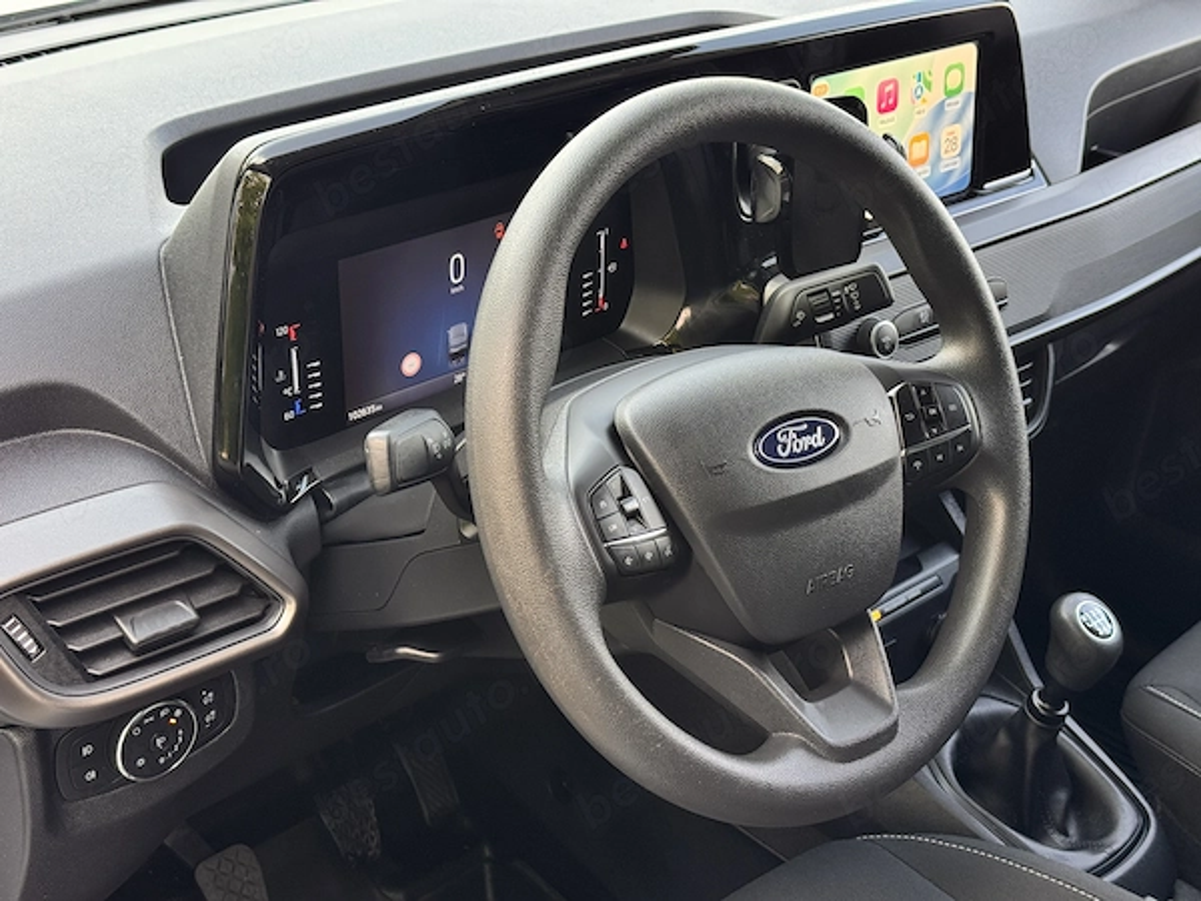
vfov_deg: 30.3
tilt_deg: -27.6
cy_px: 450
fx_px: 1665
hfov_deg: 39.7
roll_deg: -3.7
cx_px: 600
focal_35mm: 48
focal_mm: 6.76
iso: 100
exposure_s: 1/85
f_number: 1.78
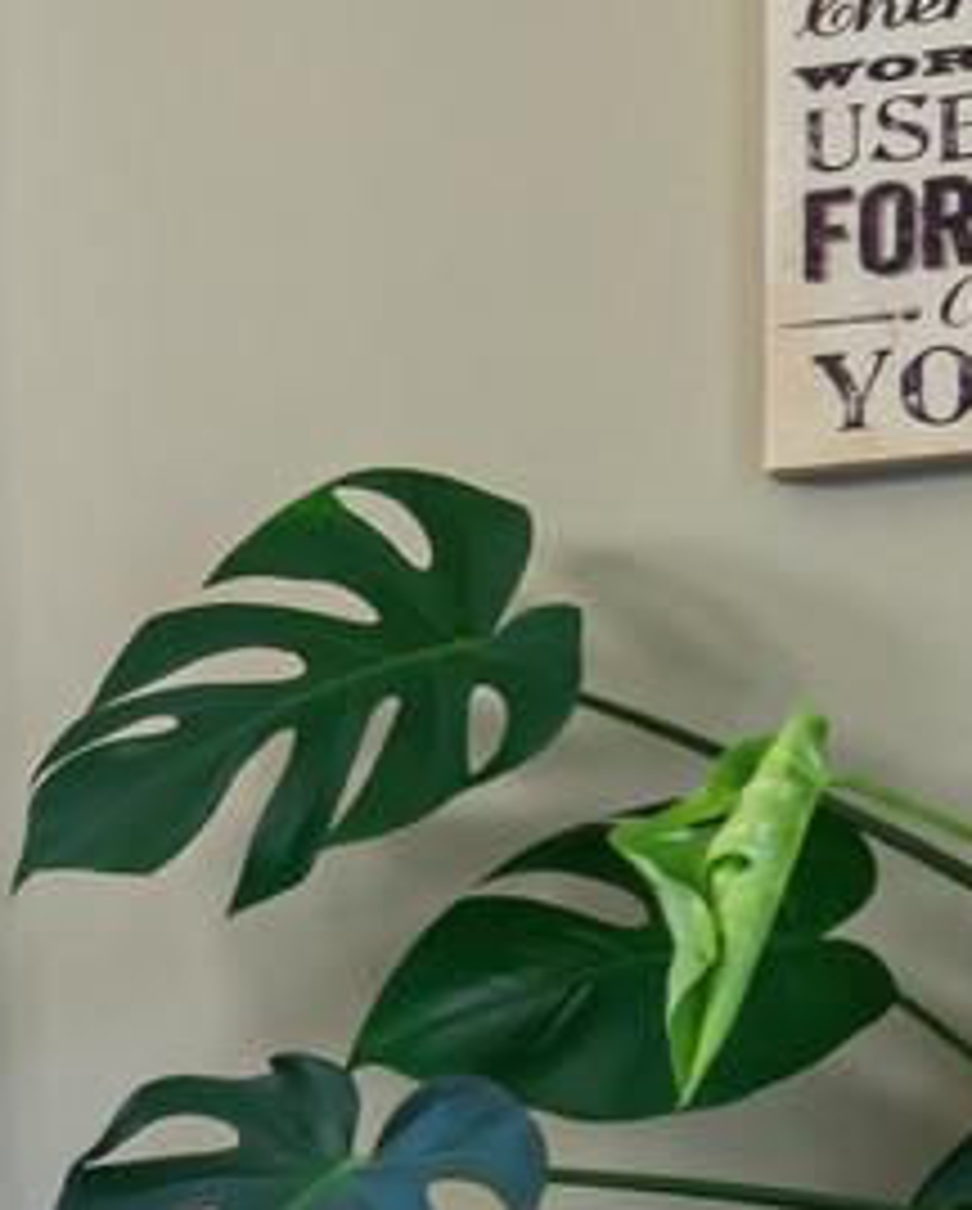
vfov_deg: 17.7
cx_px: -2642
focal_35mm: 107
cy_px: 1050
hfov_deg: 8.7
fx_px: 3839
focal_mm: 10
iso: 640
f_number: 9
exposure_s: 1/6
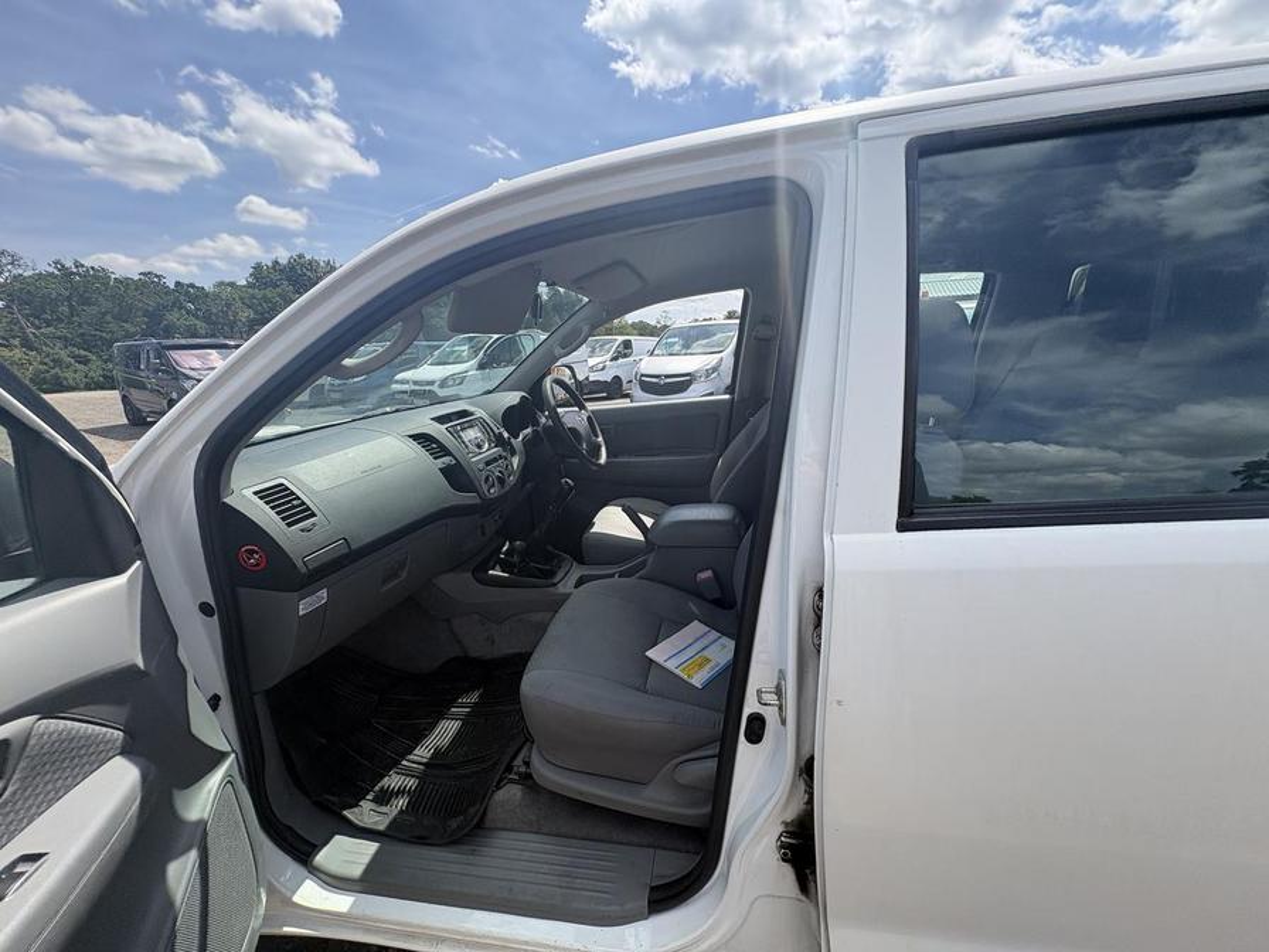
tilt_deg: -11.7
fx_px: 513
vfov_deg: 85.7
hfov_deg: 102.1
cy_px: 476
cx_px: 634
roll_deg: -1.0
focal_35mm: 14
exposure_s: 1/1198
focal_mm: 2.22
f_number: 2.2
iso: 50
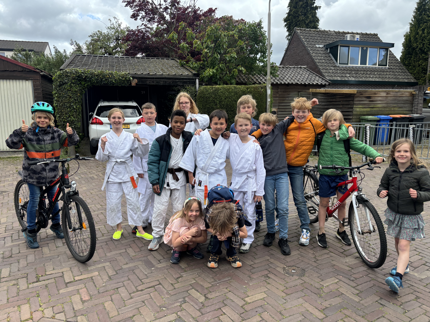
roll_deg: +0.5
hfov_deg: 67.3
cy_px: 161
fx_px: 323
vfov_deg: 53.1
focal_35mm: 26
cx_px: 215
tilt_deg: -8.1
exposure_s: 1/844
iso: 50
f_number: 1.6
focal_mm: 5.96
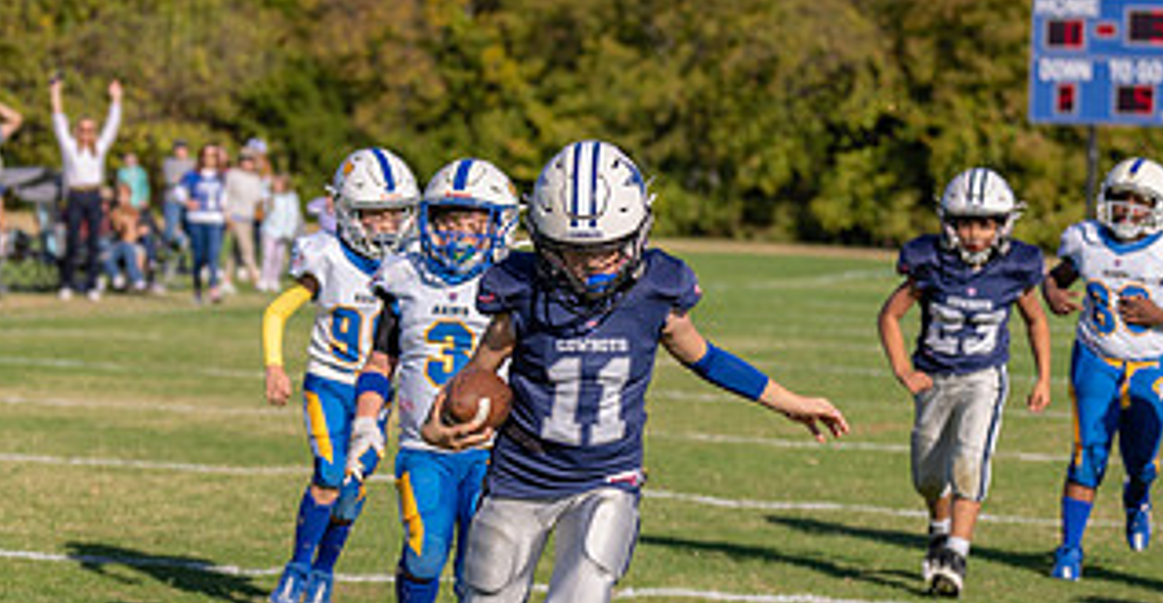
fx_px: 4512
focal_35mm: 149
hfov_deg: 14.7
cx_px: 471
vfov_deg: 7.6
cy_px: 490
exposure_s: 1/2500
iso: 100
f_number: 2.8
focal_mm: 75
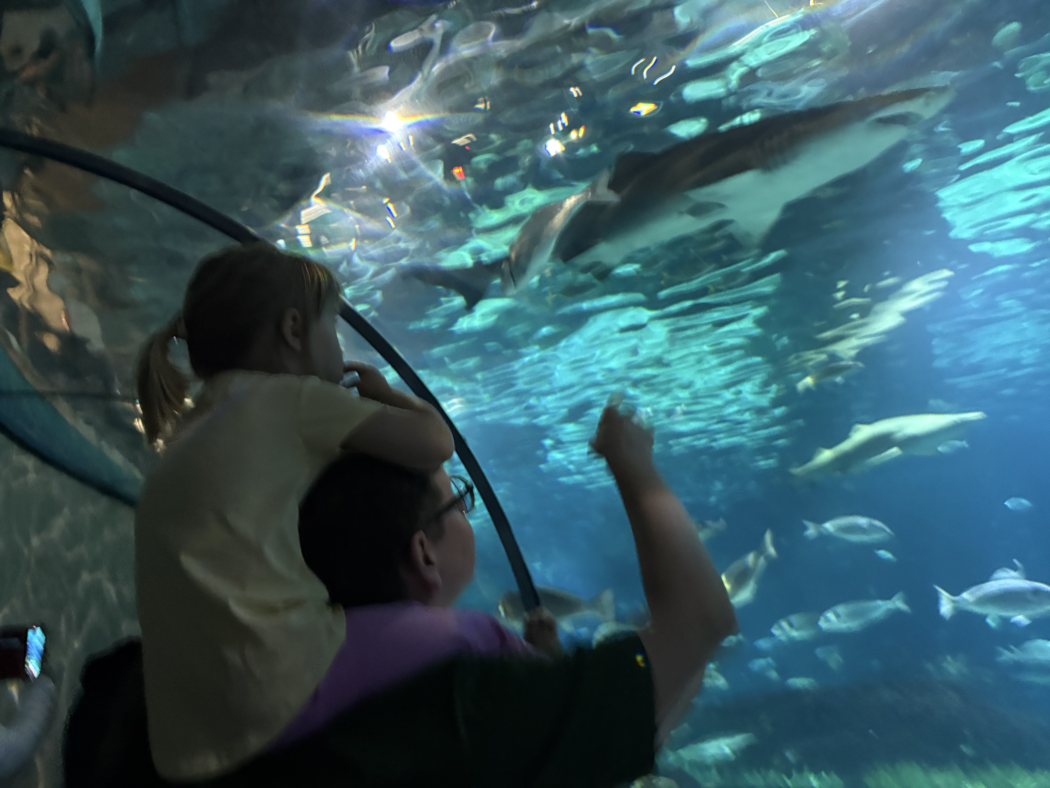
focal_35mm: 26
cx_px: 525
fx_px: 789
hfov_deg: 67.3
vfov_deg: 53.1
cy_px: 394
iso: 640
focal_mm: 5.96
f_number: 1.6
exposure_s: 1/25
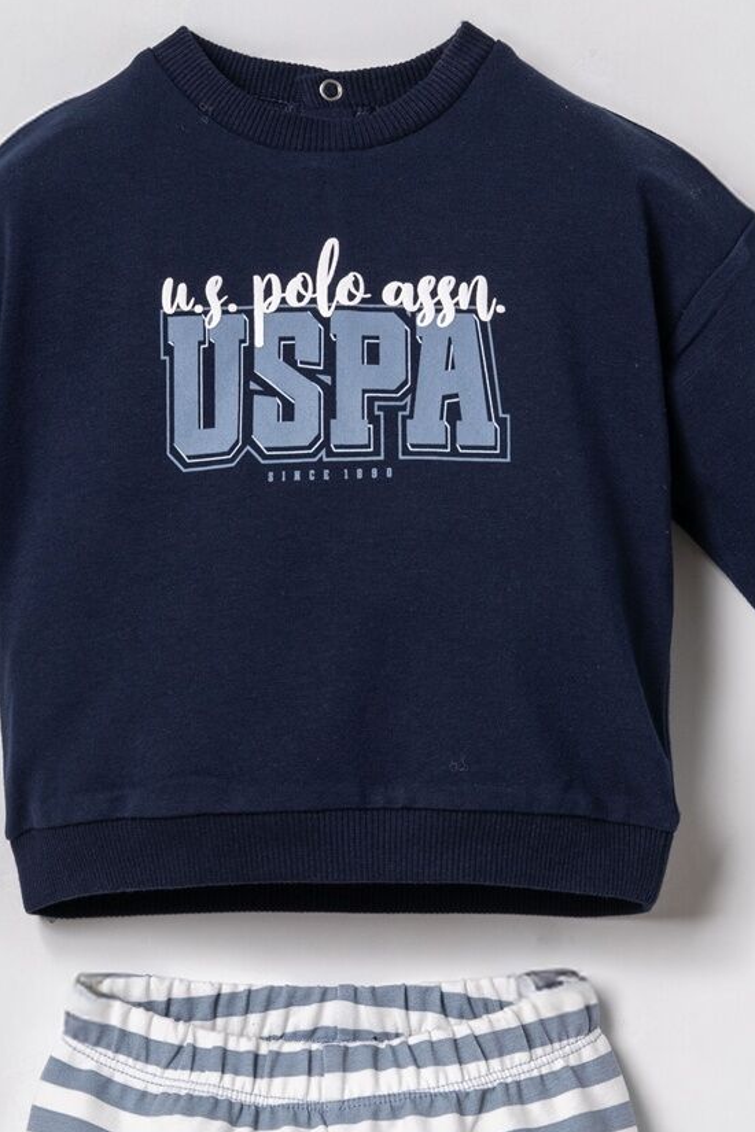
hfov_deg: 12.6
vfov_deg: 18.5
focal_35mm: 109
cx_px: 339
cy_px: 1006
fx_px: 3429
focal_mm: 50
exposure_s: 1/125
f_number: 9
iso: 250
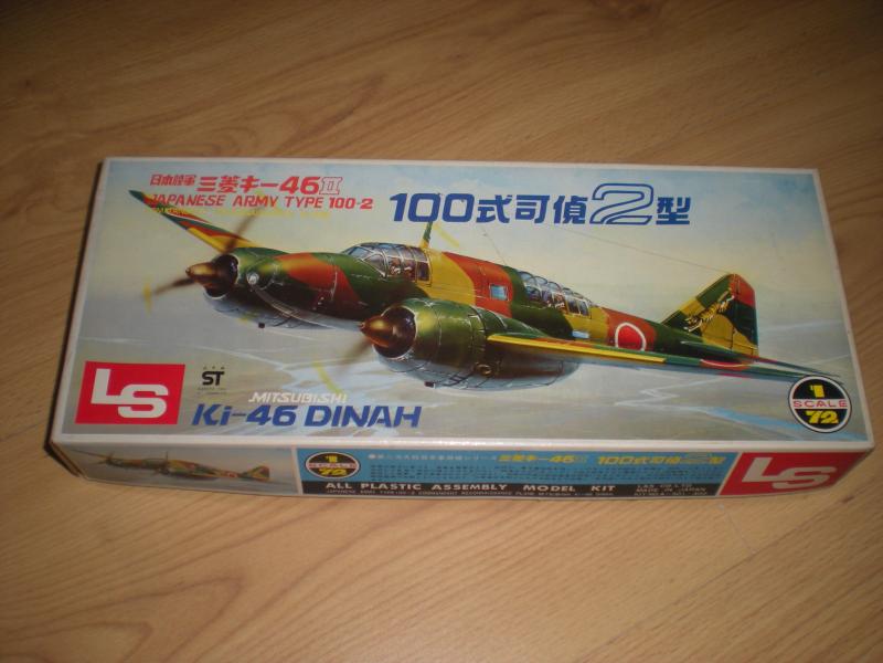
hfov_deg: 49.0
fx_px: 969
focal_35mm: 38
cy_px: 332
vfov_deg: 37.7
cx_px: 442
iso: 64
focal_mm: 6.3
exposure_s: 1/60
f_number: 3.1
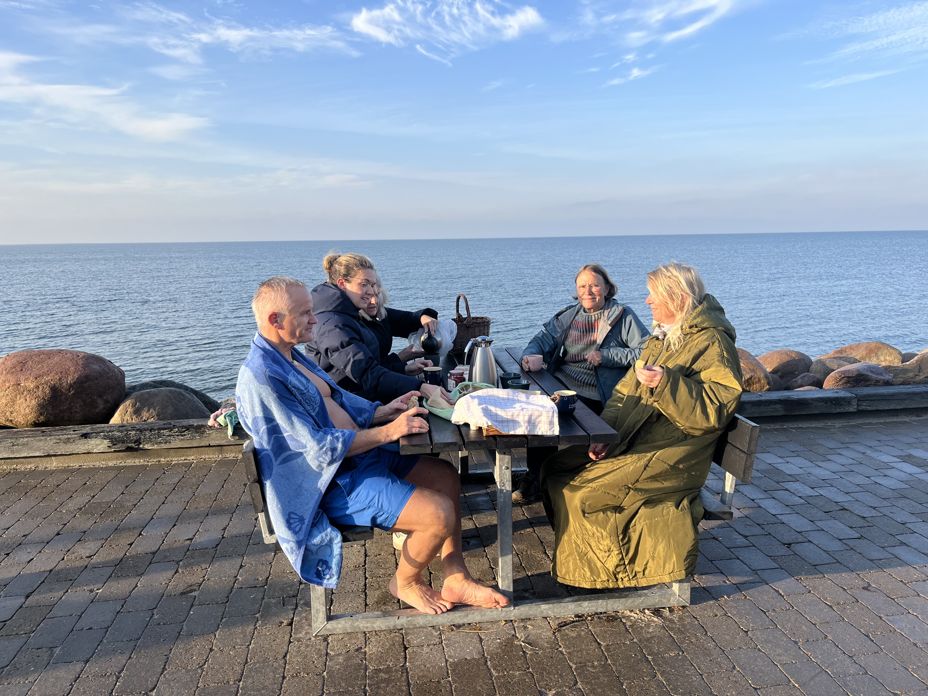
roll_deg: +0.7
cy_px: 348
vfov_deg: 53.1
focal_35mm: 26
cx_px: 464
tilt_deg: -9.7
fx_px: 697
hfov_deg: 67.3
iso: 50
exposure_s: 1/1294
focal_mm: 5.1
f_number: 1.6
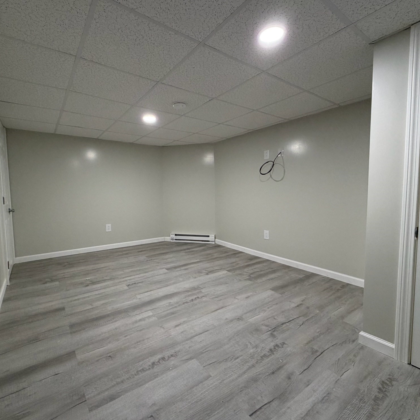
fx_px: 233
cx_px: 199
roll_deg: +0.7
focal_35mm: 17
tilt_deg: -4.1
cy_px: 208
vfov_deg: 84.0
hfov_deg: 83.9
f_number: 2.2
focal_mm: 2.22
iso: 250
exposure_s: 1/60
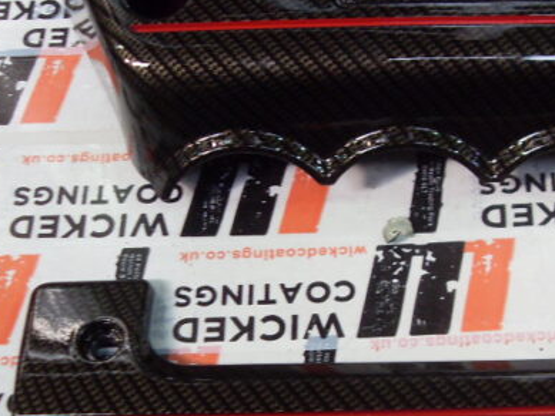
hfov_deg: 26.1
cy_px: 309
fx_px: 1155
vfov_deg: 20.3
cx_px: 504
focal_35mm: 72
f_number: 2.8
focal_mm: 6.3
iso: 100
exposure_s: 1/45
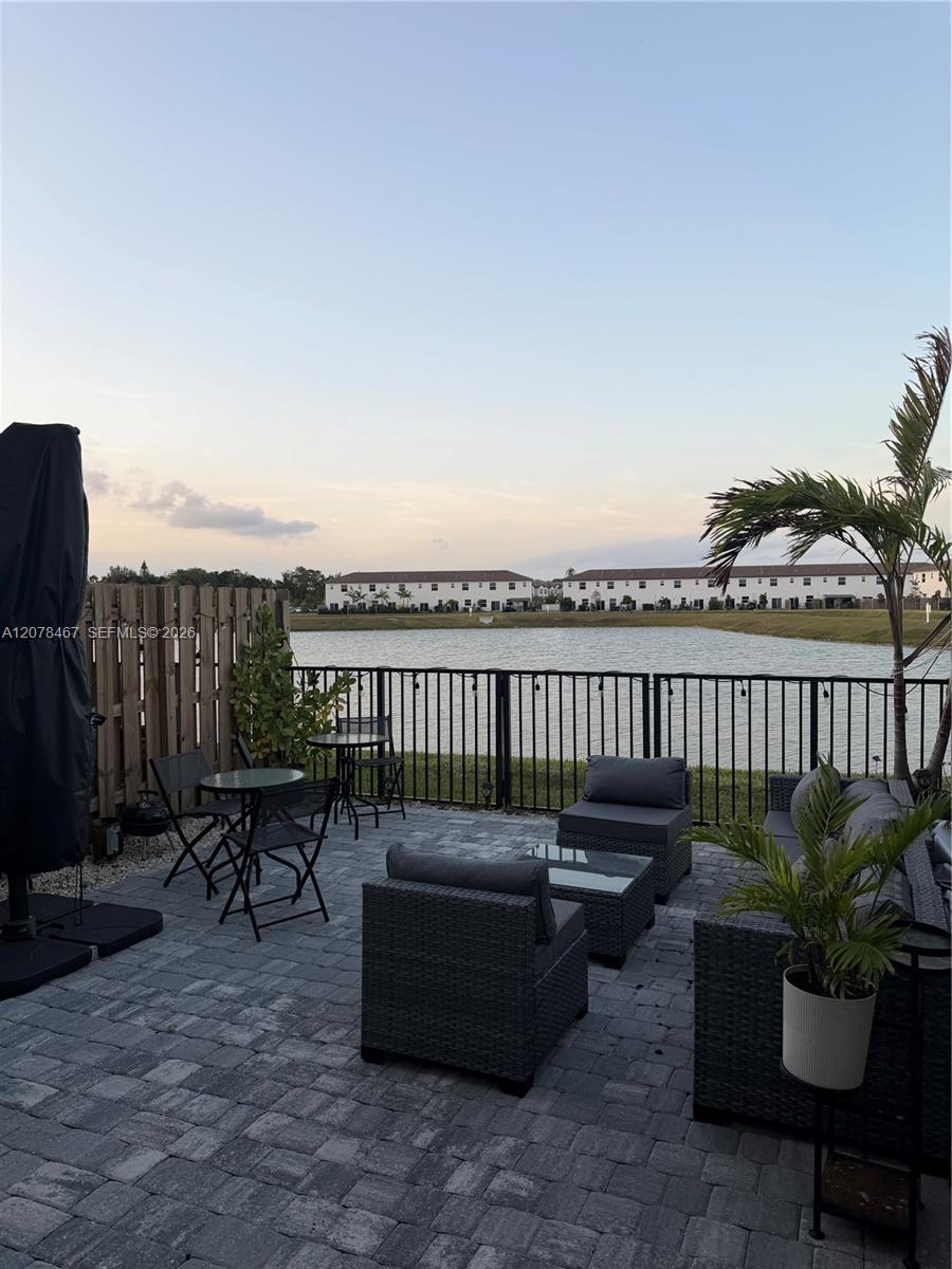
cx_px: 476
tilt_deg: -0.9
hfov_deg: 56.8
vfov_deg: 71.6
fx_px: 880
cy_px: 634
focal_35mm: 24
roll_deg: +0.7
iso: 80
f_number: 1.78
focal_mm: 6.76
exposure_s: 1/547
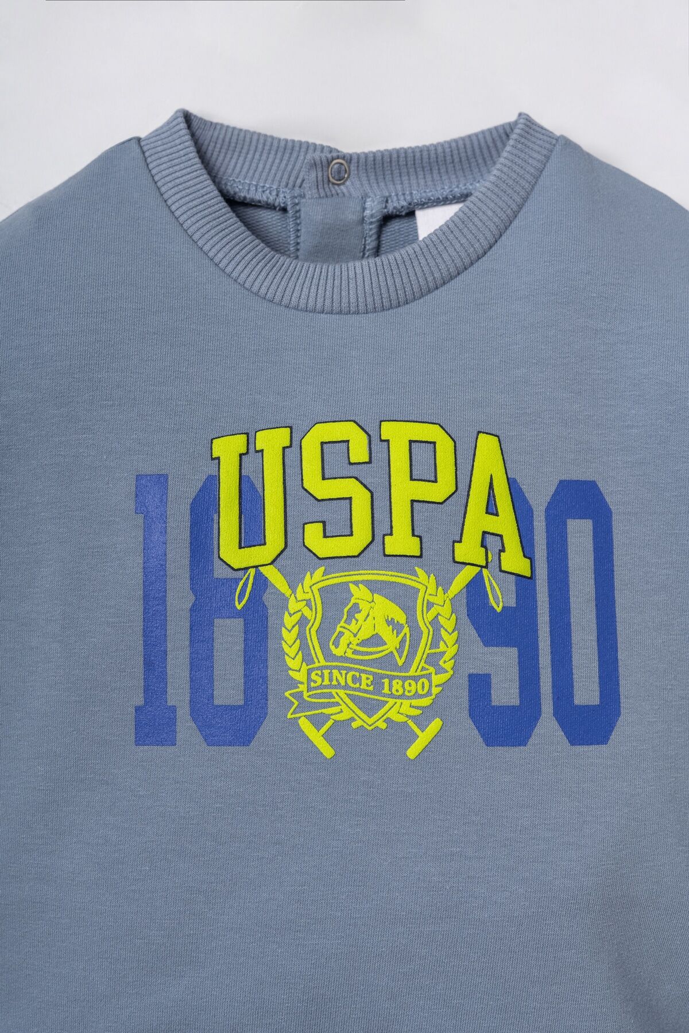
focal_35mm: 50
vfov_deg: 39.6
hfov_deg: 27.0
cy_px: 516
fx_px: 1435
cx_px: 344
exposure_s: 1/125
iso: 250
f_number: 9
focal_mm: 50
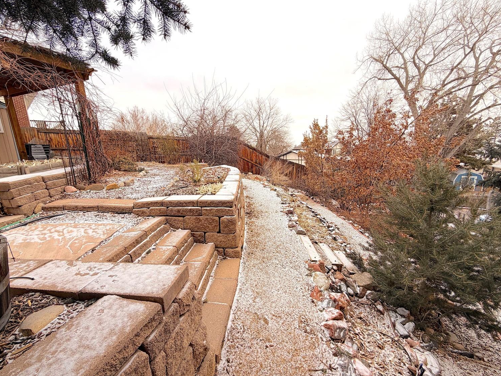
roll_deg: +2.7
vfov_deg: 81.7
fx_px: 217
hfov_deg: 98.1
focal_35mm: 15
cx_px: 243
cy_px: 193
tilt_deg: -11.4
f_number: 2.2
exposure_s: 1/258
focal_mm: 2.22
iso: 50
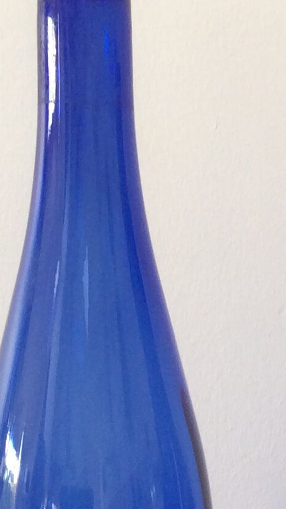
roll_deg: +0.7
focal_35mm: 108
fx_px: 1455
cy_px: 342
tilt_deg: -4.0
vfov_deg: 19.7
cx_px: 503
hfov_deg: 10.6
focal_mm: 3.3
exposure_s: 1/24
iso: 50
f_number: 2.4
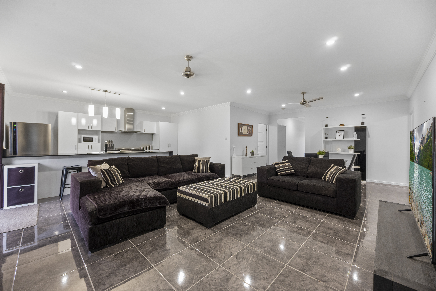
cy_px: 146
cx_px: 218
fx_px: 170
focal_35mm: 14
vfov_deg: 81.2
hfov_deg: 104.3
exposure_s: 1/5
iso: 800
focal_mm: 14
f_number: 5.6
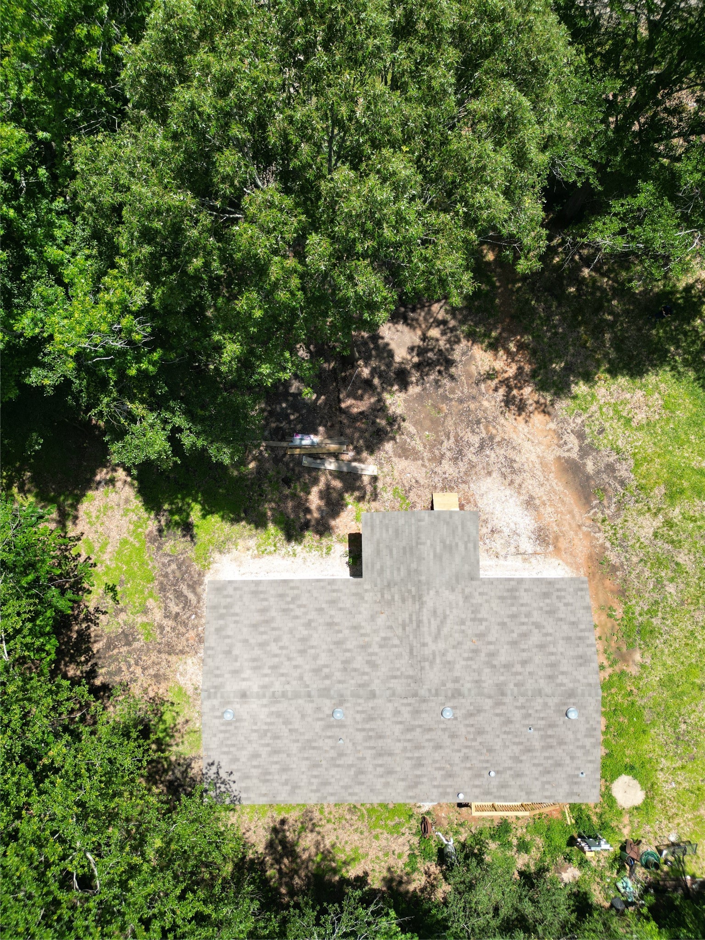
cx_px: 352
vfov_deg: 71.6
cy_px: 470
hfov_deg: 56.8
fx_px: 652
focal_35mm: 24
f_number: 1.7
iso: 100
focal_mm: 6.72
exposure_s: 1/1600
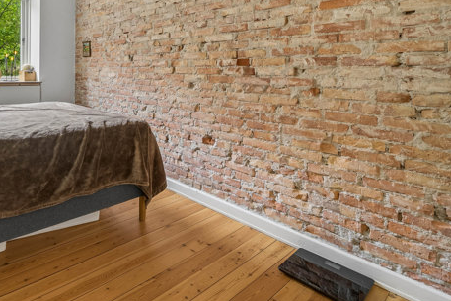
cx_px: 85
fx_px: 263
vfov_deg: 56.1
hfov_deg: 72.2
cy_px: 70
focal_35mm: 21
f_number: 5.6
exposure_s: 1/13
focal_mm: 12
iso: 320
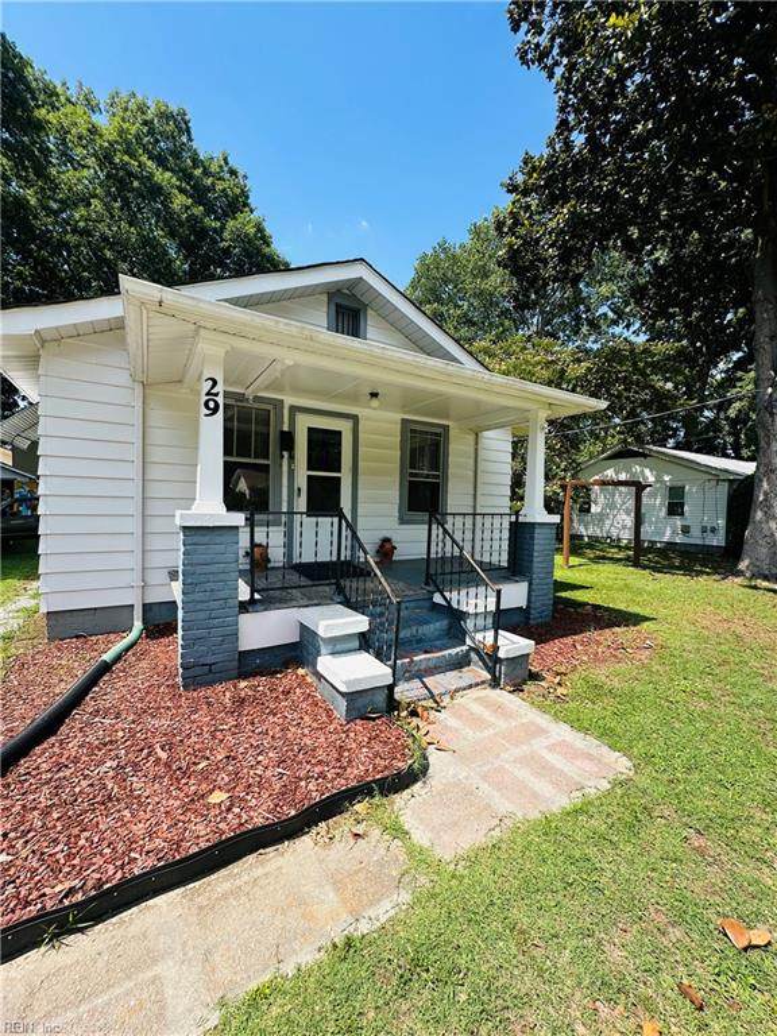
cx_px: 388
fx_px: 419
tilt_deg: -2.1
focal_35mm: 14
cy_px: 518
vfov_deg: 102.1
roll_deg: -2.0
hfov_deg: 85.7
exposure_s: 1/917
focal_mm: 2.22
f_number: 2.2
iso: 40
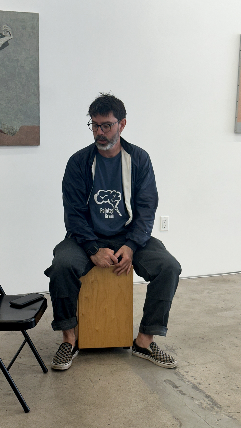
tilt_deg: -11.2
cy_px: 229
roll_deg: -1.5
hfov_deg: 20.1
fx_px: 682
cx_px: 118
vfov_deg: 34.9
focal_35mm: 60
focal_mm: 6.86
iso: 64
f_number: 1.78
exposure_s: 1/221
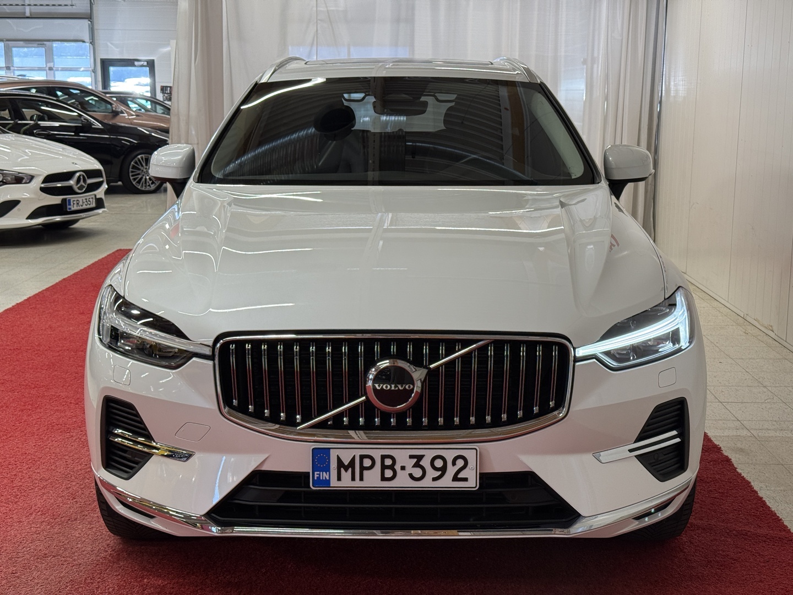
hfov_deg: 39.7
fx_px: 1100
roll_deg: -0.5
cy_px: 298
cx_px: 396
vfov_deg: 30.3
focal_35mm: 48
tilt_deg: -9.8
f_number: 1.78
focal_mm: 6.76
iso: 64
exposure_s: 1/117
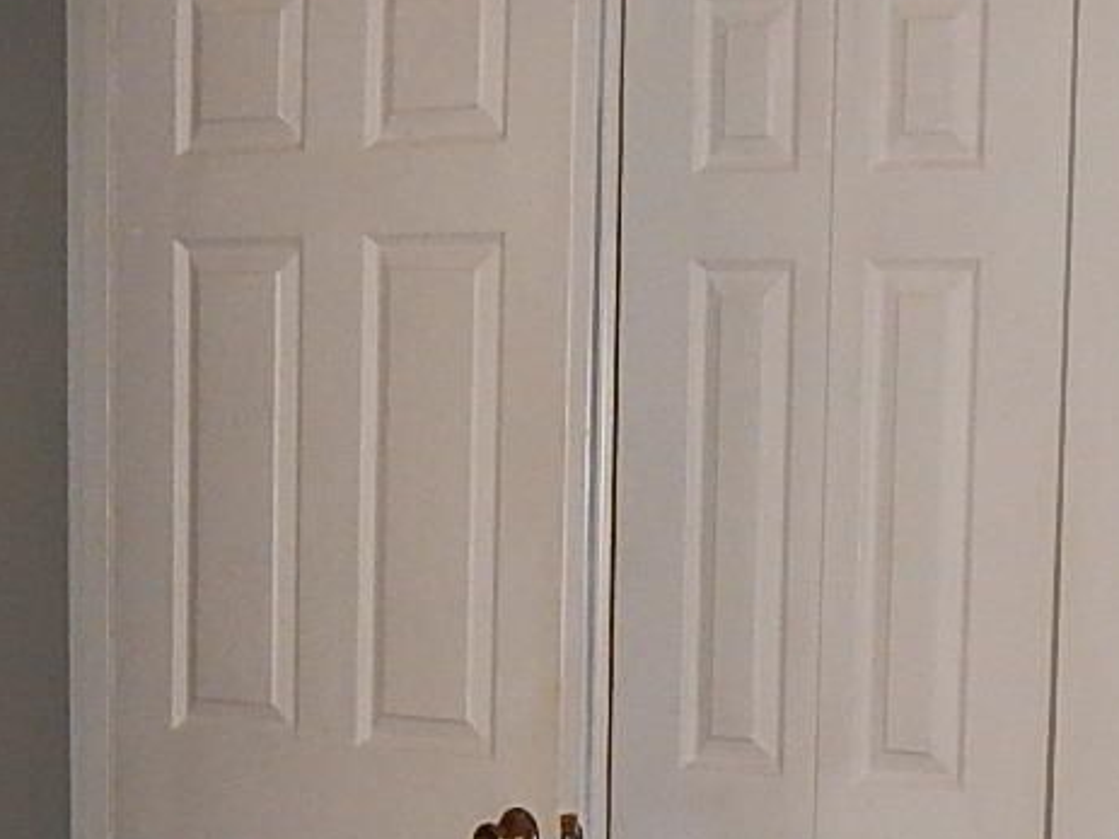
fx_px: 3490
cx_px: 725
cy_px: 977
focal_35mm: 108
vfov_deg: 13.4
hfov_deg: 18.2
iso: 200
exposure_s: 1/30
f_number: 3
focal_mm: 4
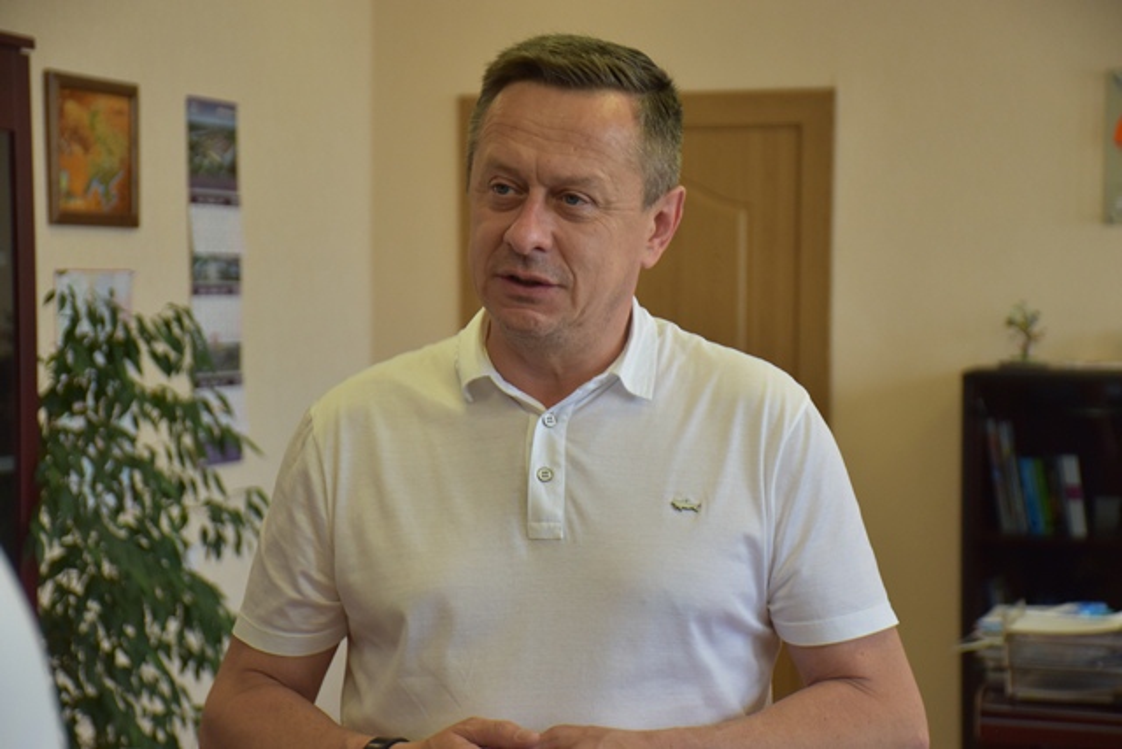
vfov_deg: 14.7
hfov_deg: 21.9
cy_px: 374
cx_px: 561
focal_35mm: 93
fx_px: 2899
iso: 400
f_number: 5
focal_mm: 62
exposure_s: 1/100
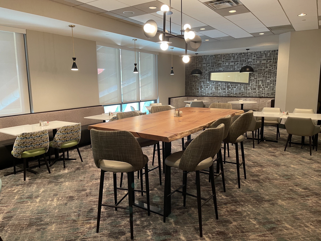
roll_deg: +0.4
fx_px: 241
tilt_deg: -9.8
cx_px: 160
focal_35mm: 26
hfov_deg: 67.3
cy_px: 120
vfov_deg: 53.1
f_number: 1.6
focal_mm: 5.1
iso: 320
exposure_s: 1/60
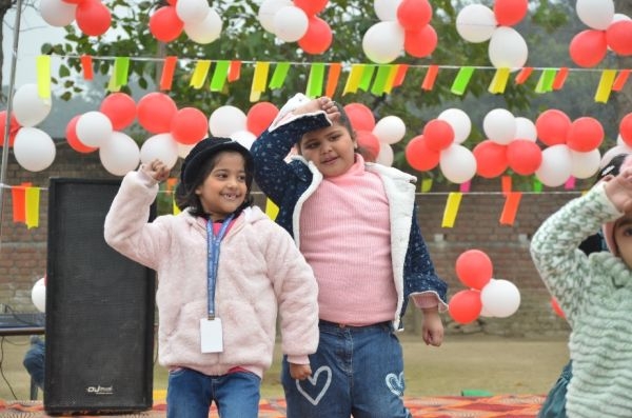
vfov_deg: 13.0
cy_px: 209
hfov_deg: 19.5
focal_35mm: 105
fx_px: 1839
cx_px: 316
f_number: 5.3
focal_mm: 70
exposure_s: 1/200
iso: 200
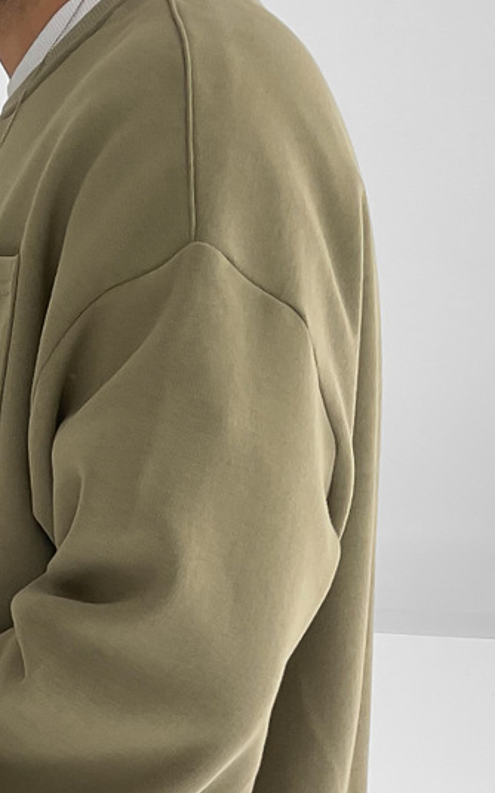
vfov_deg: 21.0
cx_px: 12
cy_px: 959
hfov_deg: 14.0
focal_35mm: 92
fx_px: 1987
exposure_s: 1/120
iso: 20
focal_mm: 3
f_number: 1.8
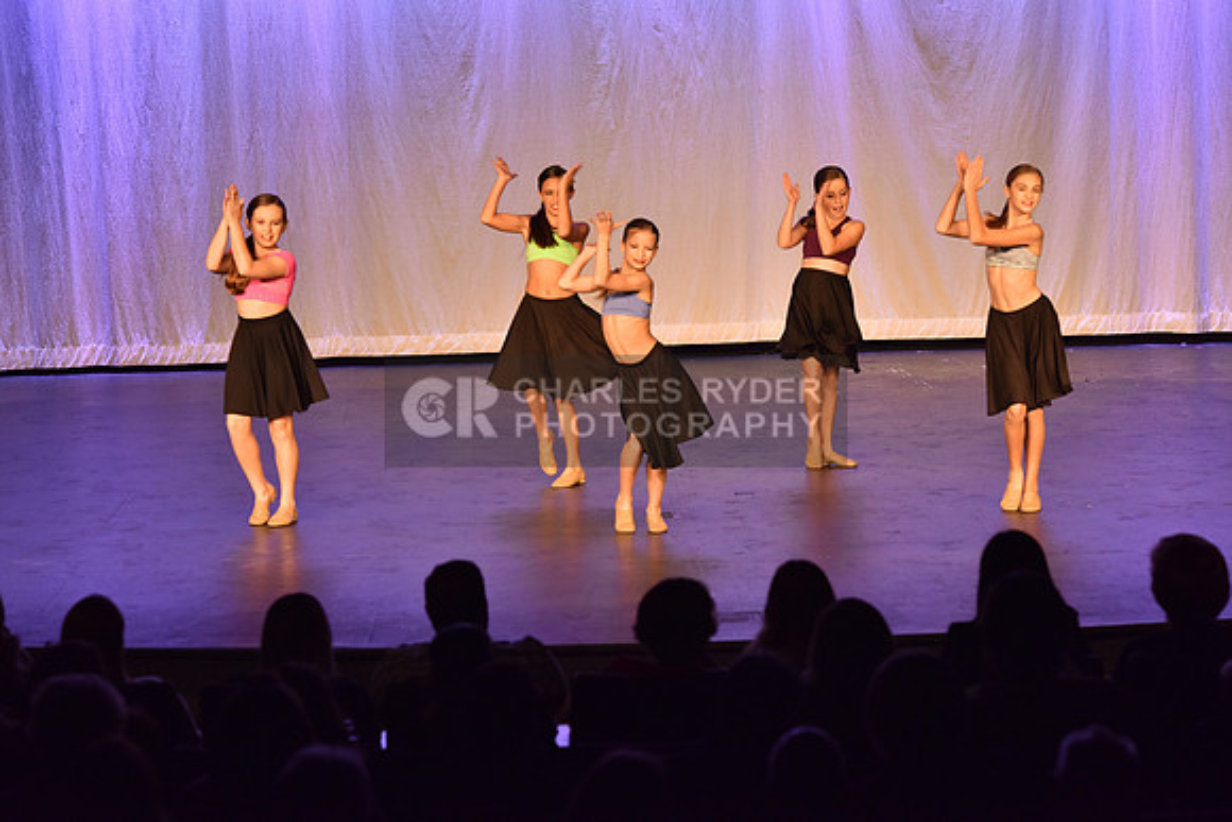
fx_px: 4107
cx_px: 616
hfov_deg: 17.1
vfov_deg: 11.4
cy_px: 411
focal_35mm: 120
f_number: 4.5
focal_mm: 120
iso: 2000
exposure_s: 1/250
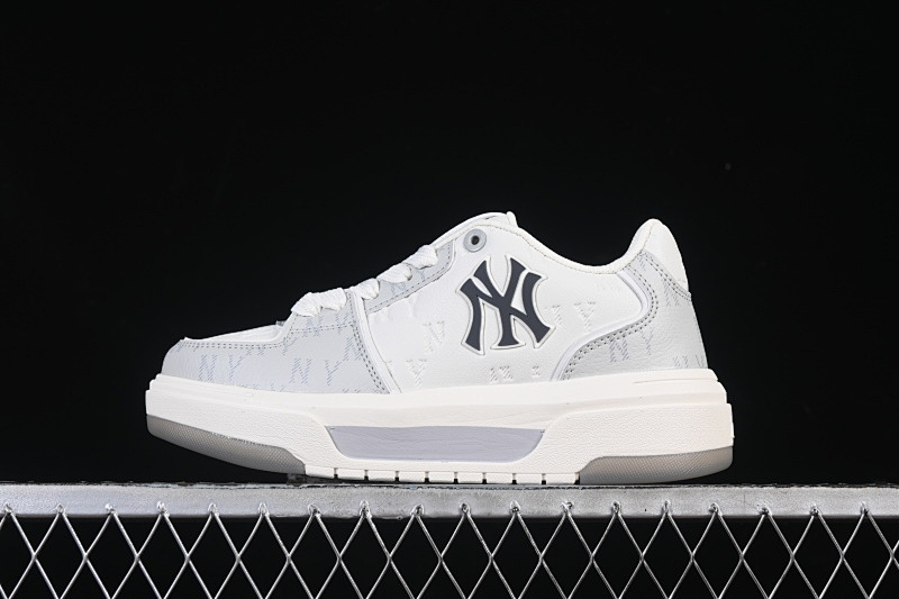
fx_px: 1872
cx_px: 450
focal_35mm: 75
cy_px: 300
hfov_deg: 27.0
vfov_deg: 18.2
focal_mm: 50
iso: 160
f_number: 8
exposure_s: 1/80
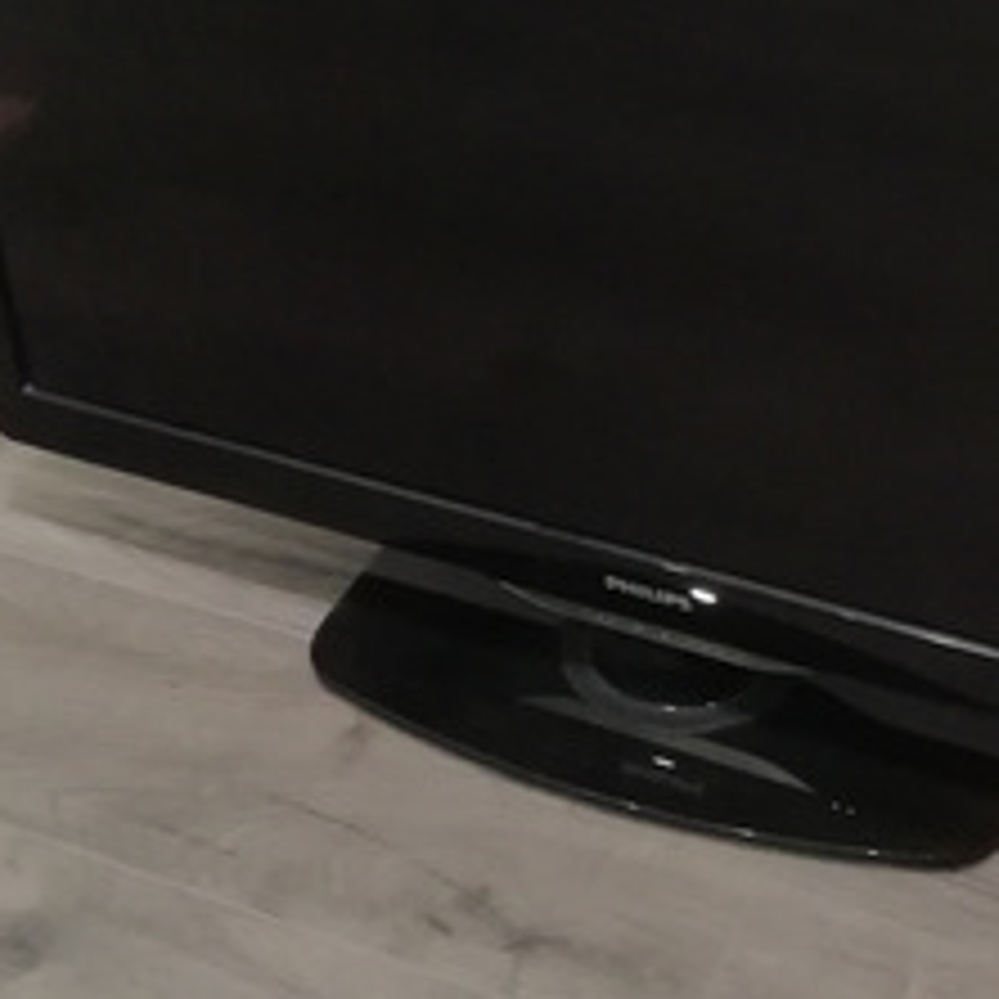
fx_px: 2024
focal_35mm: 62
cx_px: 693
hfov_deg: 27.5
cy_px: 108
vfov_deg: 26.8
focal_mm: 3.46
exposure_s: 1/25
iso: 500
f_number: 2.2
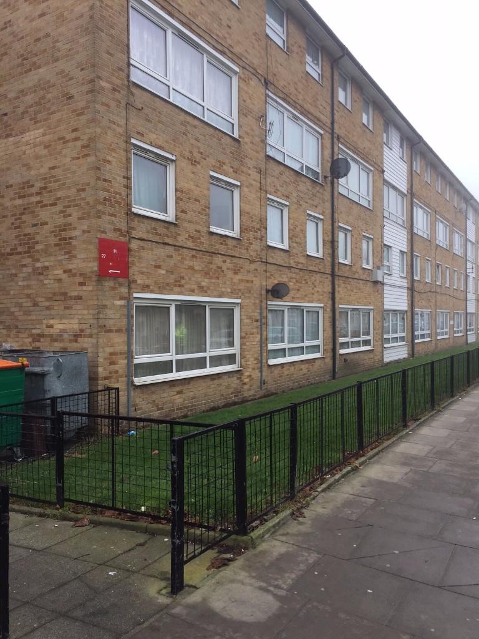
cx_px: 240
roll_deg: +0.4
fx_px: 535
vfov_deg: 61.7
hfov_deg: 48.2
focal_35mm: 29
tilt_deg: -0.4
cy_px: 320
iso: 32
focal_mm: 4.15
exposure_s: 1/138
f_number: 2.2
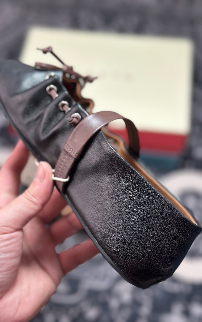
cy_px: 161
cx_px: 89
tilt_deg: -59.4
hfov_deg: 25.3
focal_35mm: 51
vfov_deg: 39.6
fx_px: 449
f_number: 1.78
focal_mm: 6.86
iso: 80
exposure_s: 1/654
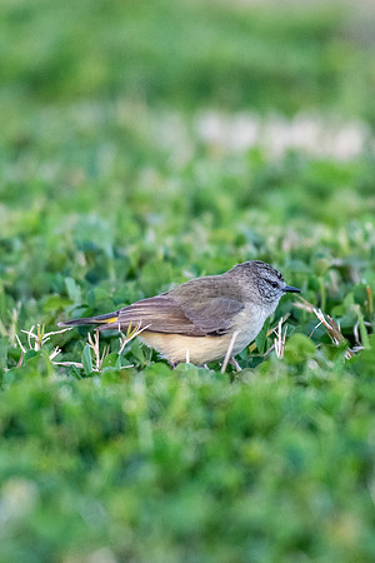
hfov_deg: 1.2
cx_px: 175
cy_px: 314
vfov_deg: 1.8
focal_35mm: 1130
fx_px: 17653
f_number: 5.6
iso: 1800
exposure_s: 1/320
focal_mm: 500
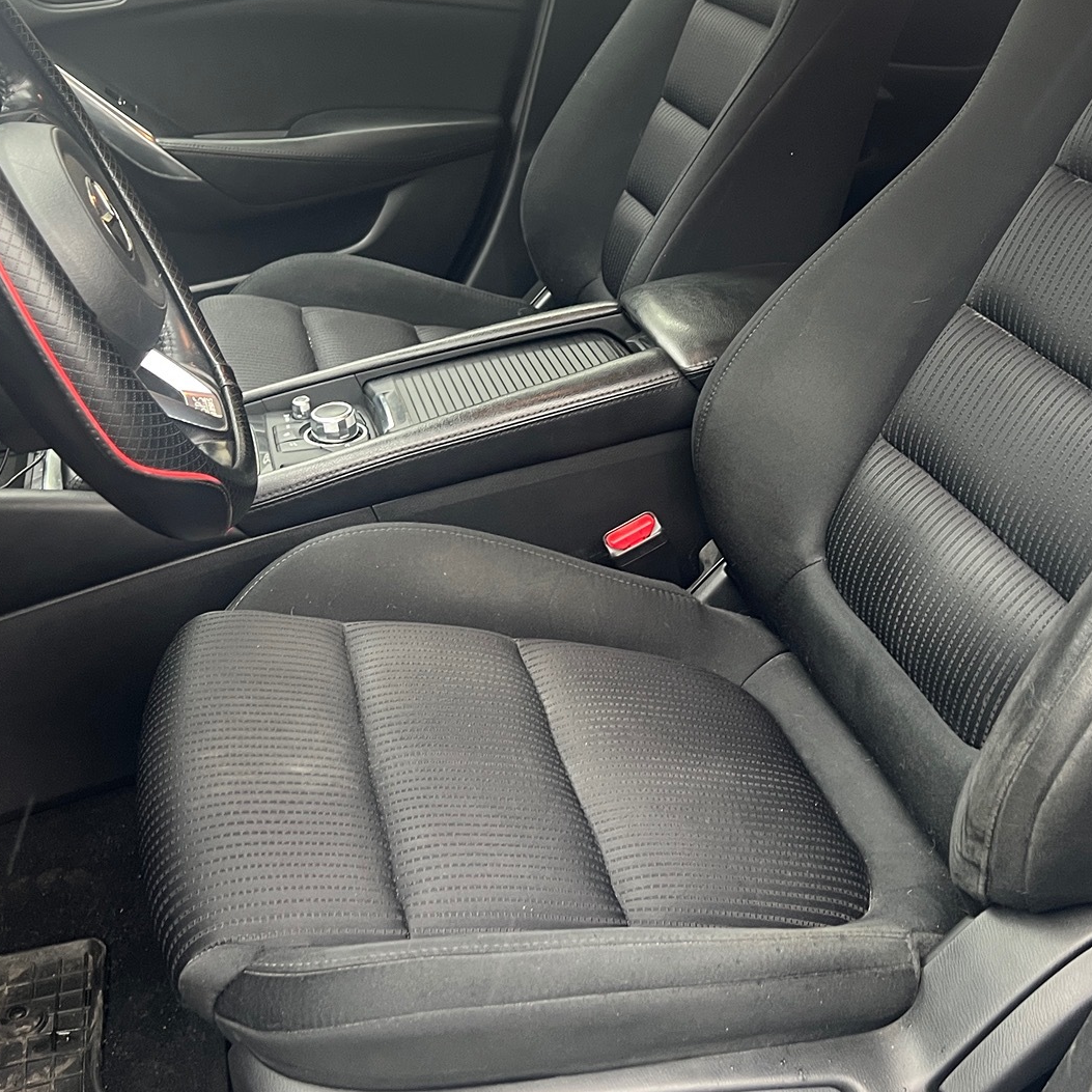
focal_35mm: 44
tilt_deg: -17.1
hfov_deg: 38.3
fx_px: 1570
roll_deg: +0.3
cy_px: 333
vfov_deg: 37.8
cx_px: 583
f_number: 1.5
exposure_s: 1/60
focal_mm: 5.7
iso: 125
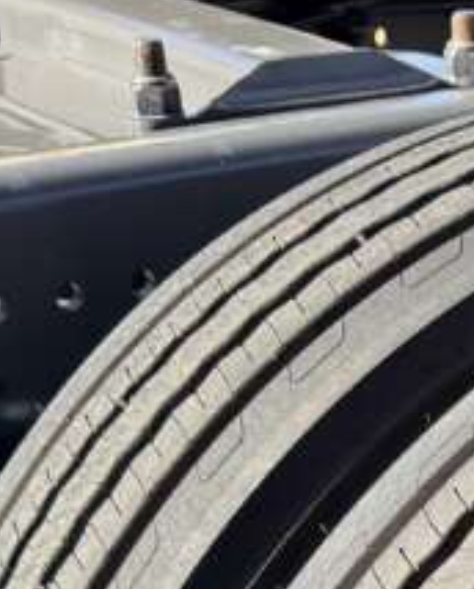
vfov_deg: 14.6
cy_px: 999
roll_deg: -1.6
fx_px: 2063
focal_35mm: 118
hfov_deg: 12.4
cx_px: 739
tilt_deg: -32.1
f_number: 1.78
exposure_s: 1/868
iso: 100
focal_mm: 6.76
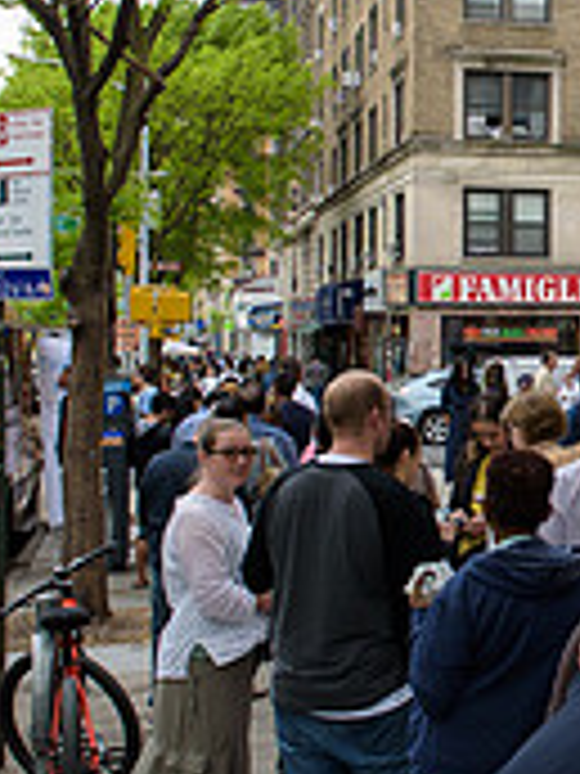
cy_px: 299
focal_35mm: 78
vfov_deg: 25.0
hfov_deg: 17.8
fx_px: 1743
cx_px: 737
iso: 200
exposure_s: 1/250
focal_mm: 24
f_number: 4
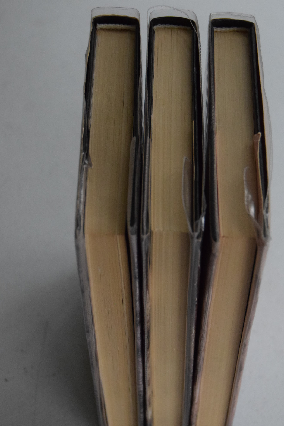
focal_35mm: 84
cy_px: 219
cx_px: 165
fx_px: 988
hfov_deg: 16.4
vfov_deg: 24.3
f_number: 5.3
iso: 3200
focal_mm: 45
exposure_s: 1/400
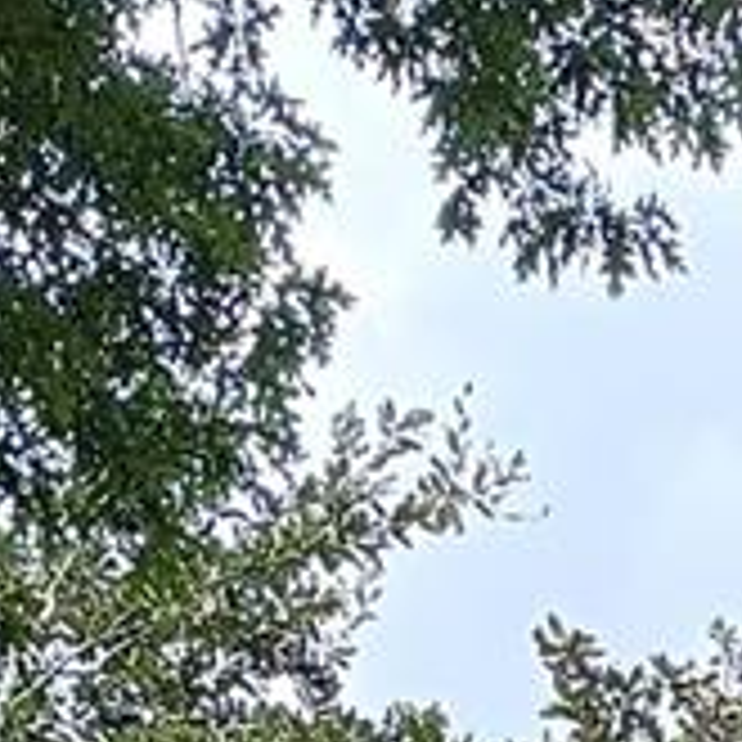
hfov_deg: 7.7
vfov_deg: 6.8
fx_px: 4802
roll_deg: -0.9
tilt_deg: +2.4
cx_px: 2186
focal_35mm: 198
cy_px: 2999
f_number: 1.78
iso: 100
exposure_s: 1/822
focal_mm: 6.76
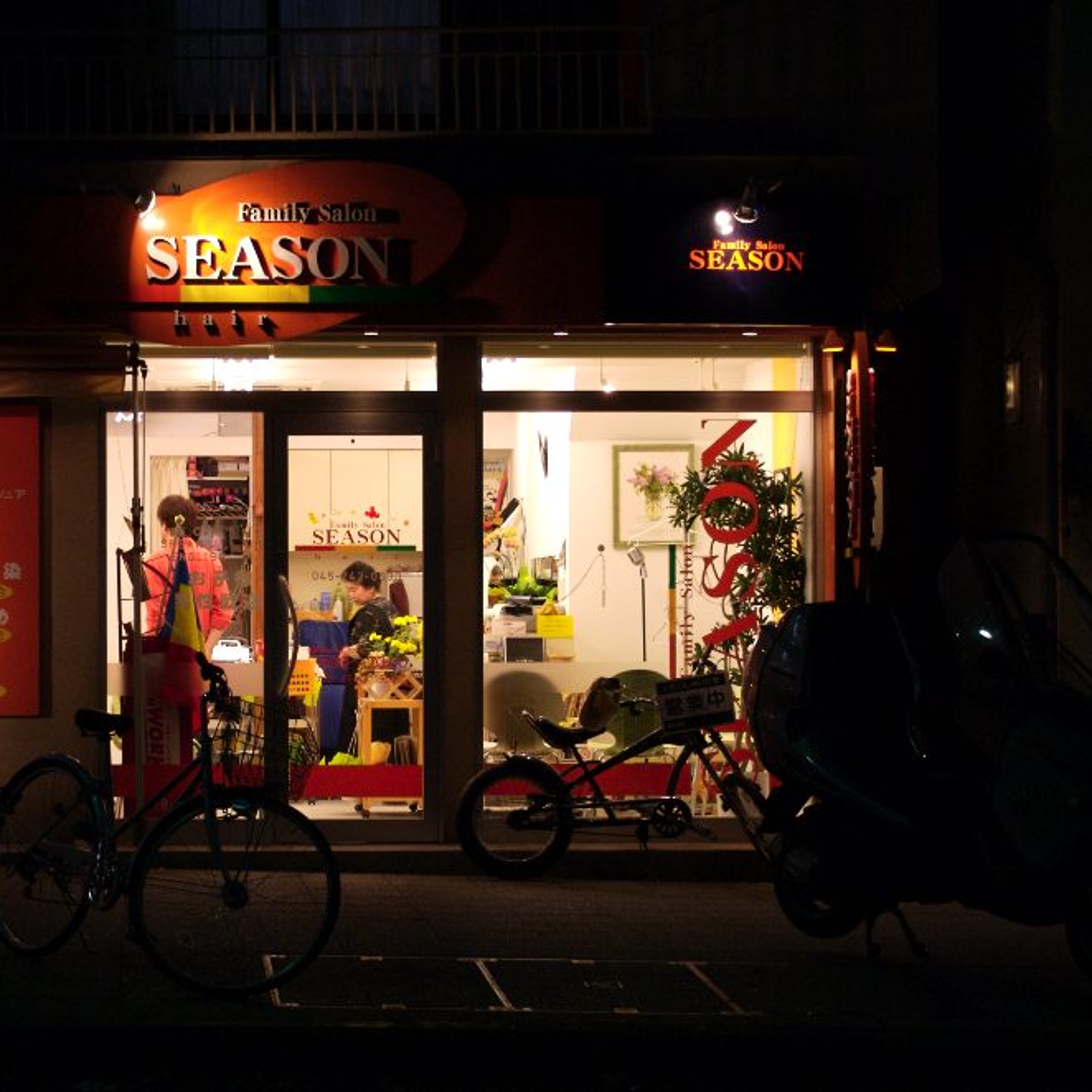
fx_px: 2748
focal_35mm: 77
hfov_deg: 22.4
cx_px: 338
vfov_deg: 22.5
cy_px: 544
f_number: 5.6
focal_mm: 40
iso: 400
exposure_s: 1/40
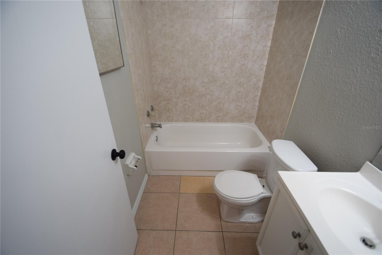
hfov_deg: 100.4
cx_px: 191
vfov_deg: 77.3
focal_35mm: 15
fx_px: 159
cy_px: 128
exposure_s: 1/60
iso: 400
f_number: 4
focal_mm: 10
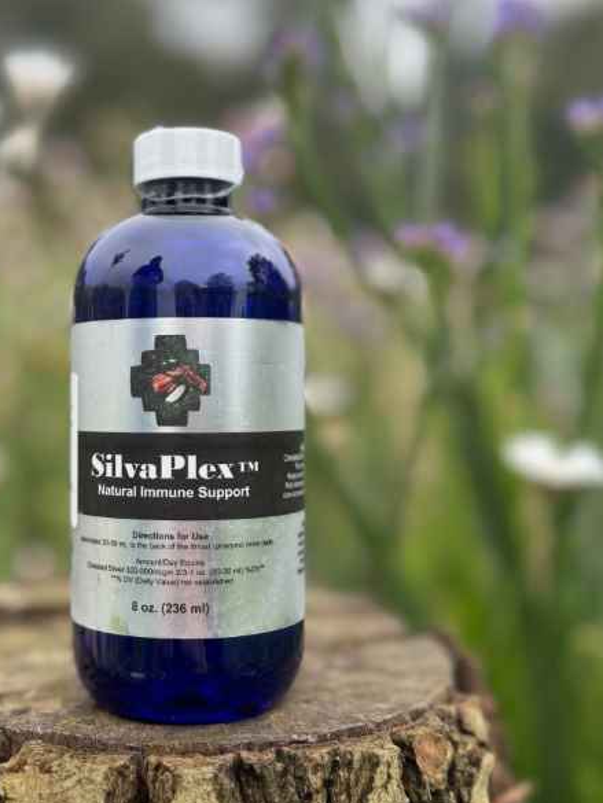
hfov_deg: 34.8
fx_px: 952
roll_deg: -0.9
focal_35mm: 41
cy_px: 399
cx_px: 195
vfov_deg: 45.8
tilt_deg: -5.4
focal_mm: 6.76
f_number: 1.78
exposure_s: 1/842
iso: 80
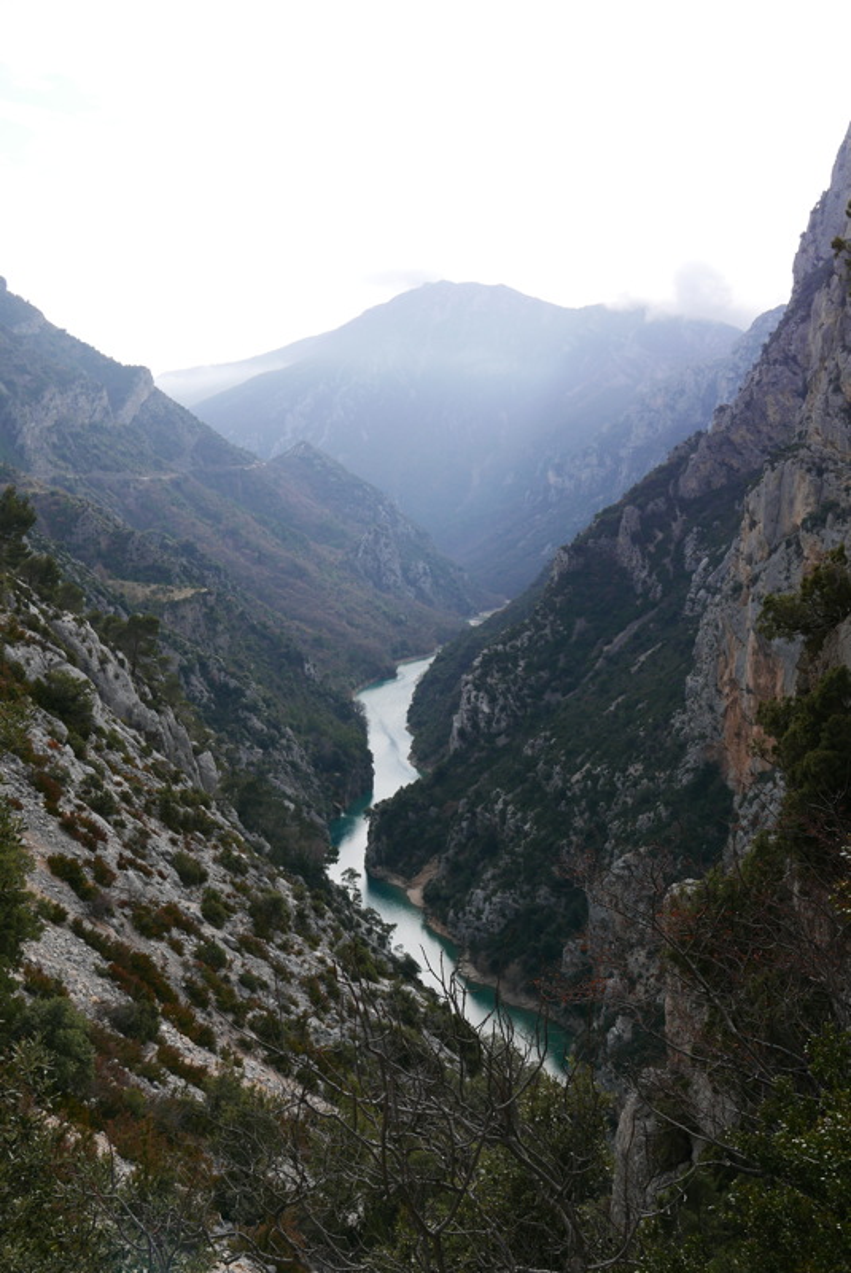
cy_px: 636
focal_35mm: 35
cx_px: 426
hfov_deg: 37.9
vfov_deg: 54.4
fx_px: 1238
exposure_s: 1/500
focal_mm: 15.9
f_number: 5.6
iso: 200
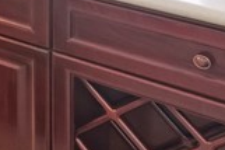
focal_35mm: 115
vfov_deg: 9.9
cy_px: -255
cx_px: -485
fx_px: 718
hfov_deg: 10.6
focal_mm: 17
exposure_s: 1/20
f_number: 8
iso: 400
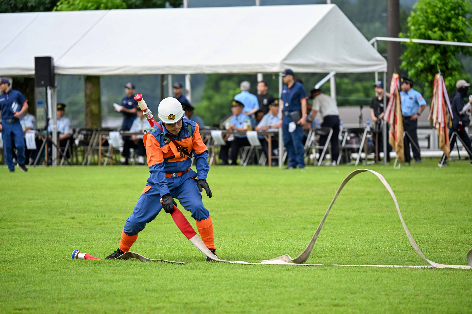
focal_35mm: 240
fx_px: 3146
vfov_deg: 5.7
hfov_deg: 8.6
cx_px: 236
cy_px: 157
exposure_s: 1/800
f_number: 5
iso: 500
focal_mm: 240
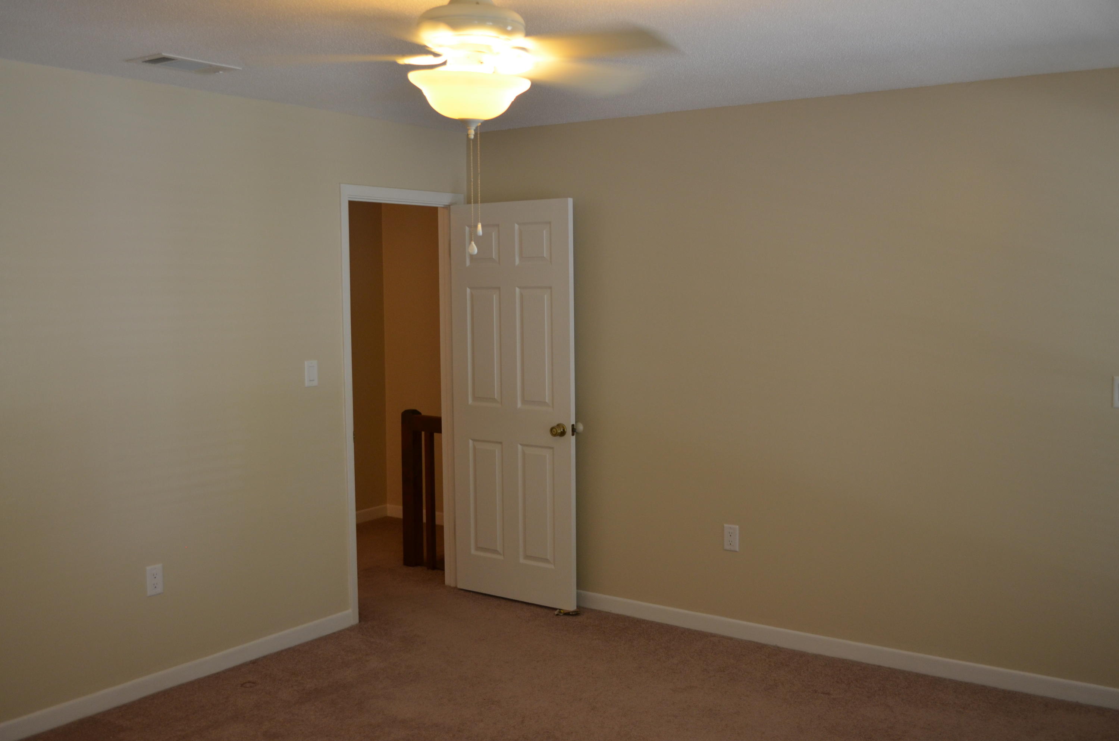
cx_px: 560
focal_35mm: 36
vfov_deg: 36.7
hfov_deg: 53.2
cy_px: 370
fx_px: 1117
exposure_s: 1/60
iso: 450
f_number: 4
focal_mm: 24
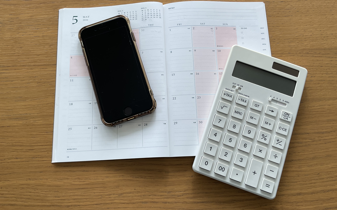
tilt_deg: -76.0
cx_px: 165
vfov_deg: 39.4
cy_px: 96
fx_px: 294
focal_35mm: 32
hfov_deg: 59.6
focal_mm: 3
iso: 20
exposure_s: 1/100
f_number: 1.8
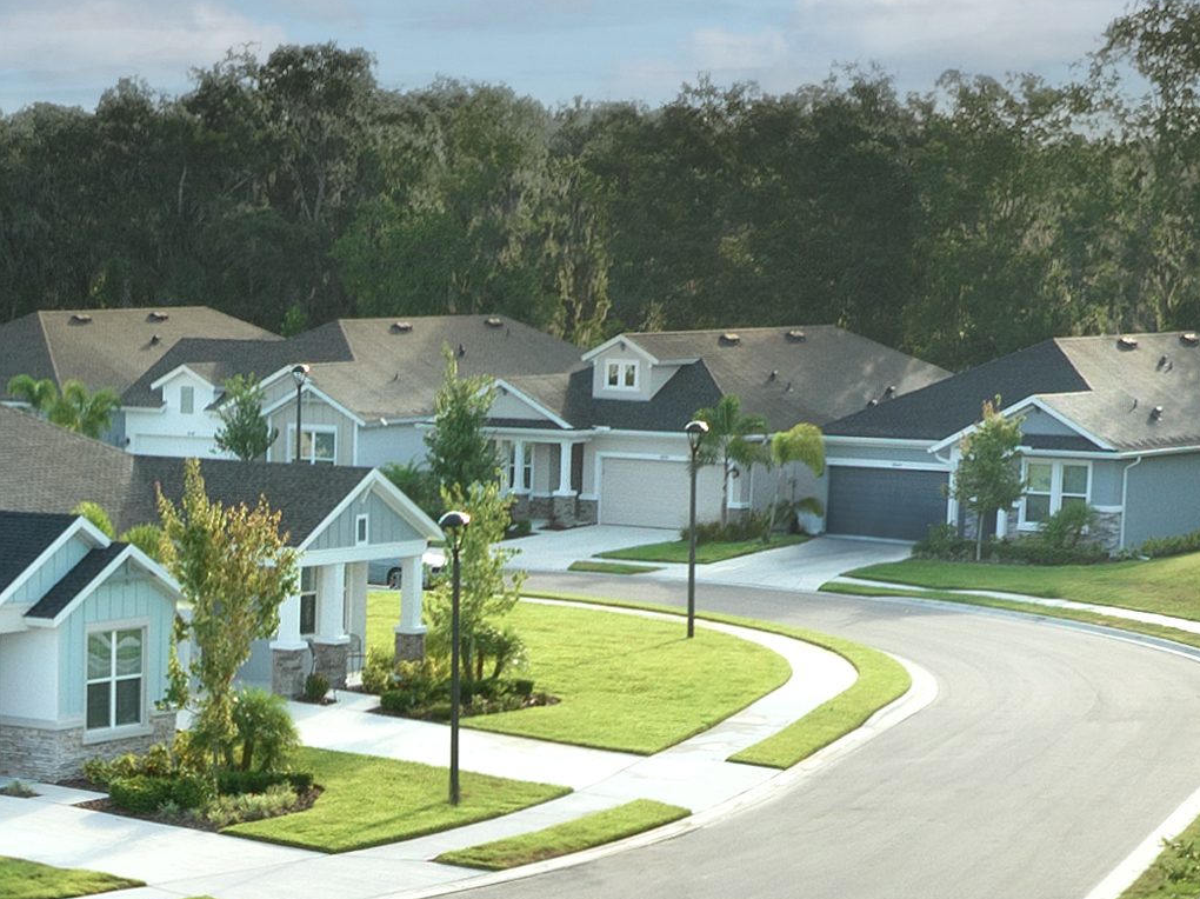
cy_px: 1714
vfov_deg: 11.0
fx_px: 4297
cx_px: -458
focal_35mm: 124
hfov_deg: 15.0
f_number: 6.3
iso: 100
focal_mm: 12.29
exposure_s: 1/80
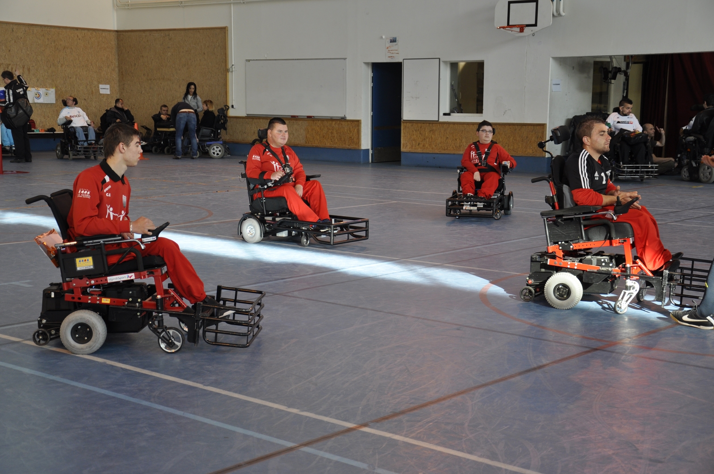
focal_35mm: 57
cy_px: 237
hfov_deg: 35.1
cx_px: 357
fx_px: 1129
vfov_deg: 23.7
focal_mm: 38
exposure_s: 1/80
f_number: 4.5
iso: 400
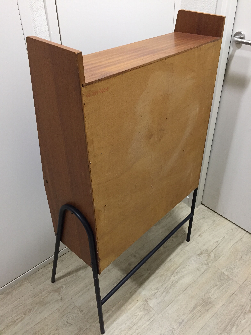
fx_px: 280
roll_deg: +0.6
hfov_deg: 48.2
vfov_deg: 61.7
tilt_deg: -32.4
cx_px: 126
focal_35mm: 29
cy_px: 168
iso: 200
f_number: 2.2
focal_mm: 4.15
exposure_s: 1/33
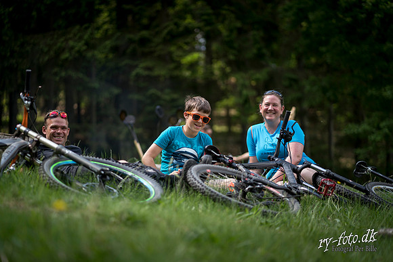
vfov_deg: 16.1
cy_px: 131
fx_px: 928
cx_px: 196
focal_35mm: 85
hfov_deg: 23.9
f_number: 1.8
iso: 50
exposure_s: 1/500
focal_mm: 85
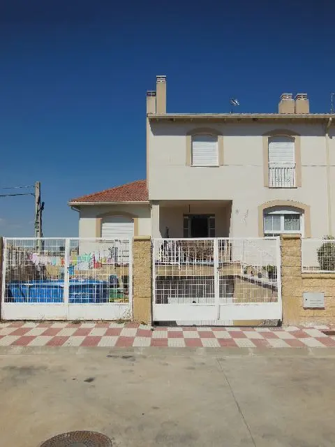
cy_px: 224
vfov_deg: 61.7
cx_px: 168
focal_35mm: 29
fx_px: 374
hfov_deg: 48.2
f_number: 7.4
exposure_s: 1/800
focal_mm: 5.2
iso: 125
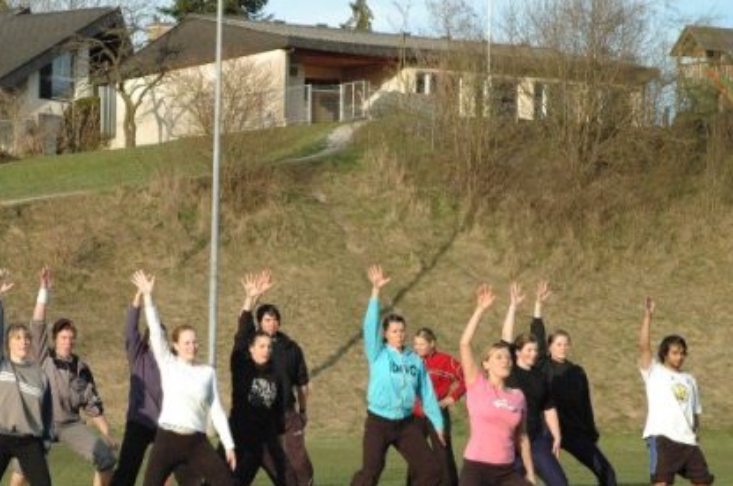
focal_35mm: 120
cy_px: 332
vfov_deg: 11.4
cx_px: 227
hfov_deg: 17.0
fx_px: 2440
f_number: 13
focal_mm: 52
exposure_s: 1/640
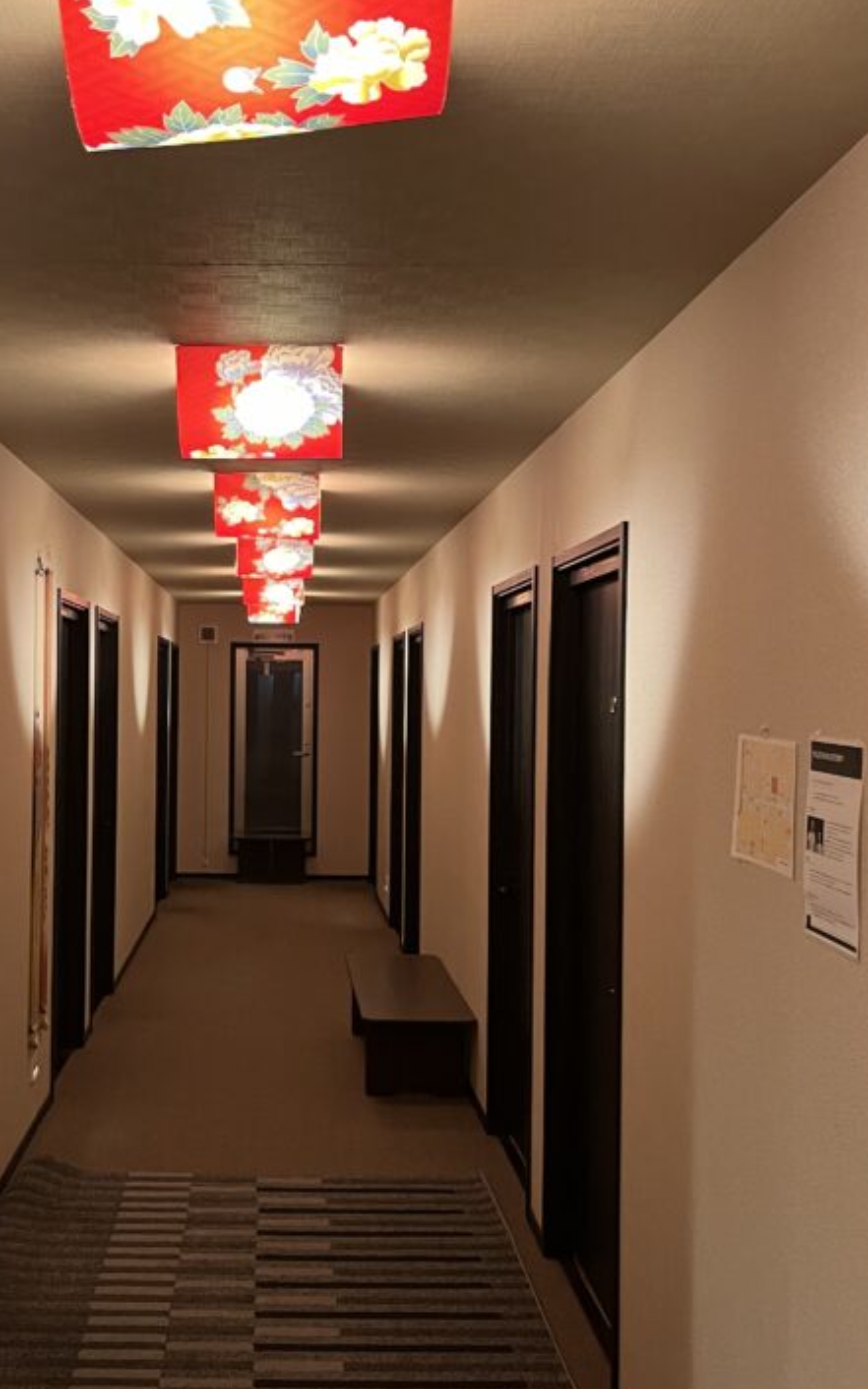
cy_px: 679
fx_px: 1515
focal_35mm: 40
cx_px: 268
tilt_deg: +0.5
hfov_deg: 31.6
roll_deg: +0.5
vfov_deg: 49.3
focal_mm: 5.1
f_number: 1.6
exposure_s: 1/40
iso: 400
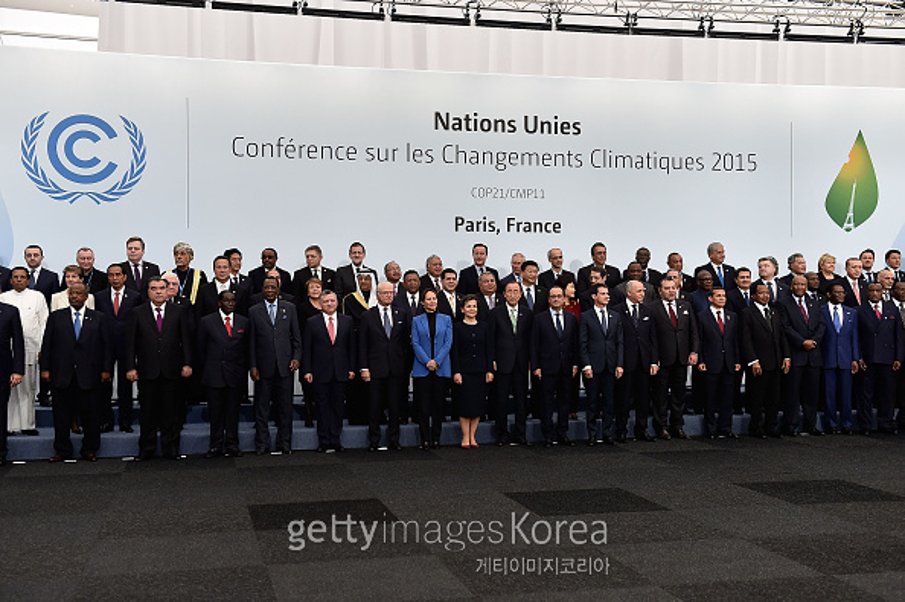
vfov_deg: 30.5
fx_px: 1105
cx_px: 452
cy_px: 301
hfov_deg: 44.5
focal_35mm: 44
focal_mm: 44
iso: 1000
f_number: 4.5
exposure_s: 1/200
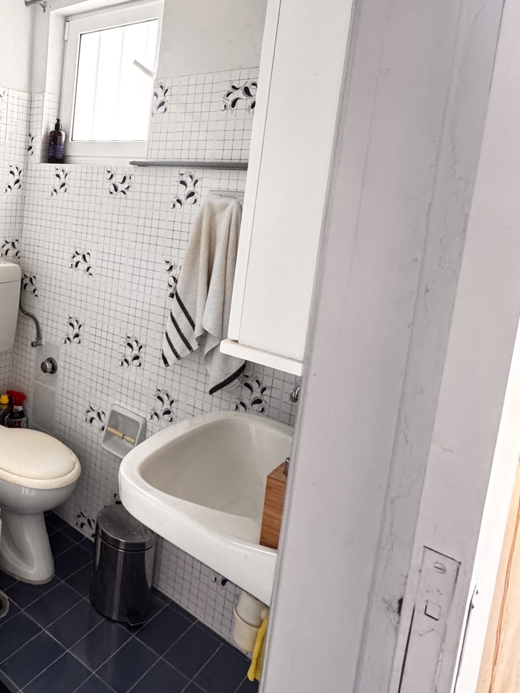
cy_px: 243
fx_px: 541
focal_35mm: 27
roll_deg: -3.7
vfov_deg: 64.0
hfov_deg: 45.0
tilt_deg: -6.3
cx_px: 22
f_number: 2.2
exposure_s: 1/79
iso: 320
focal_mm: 2.22
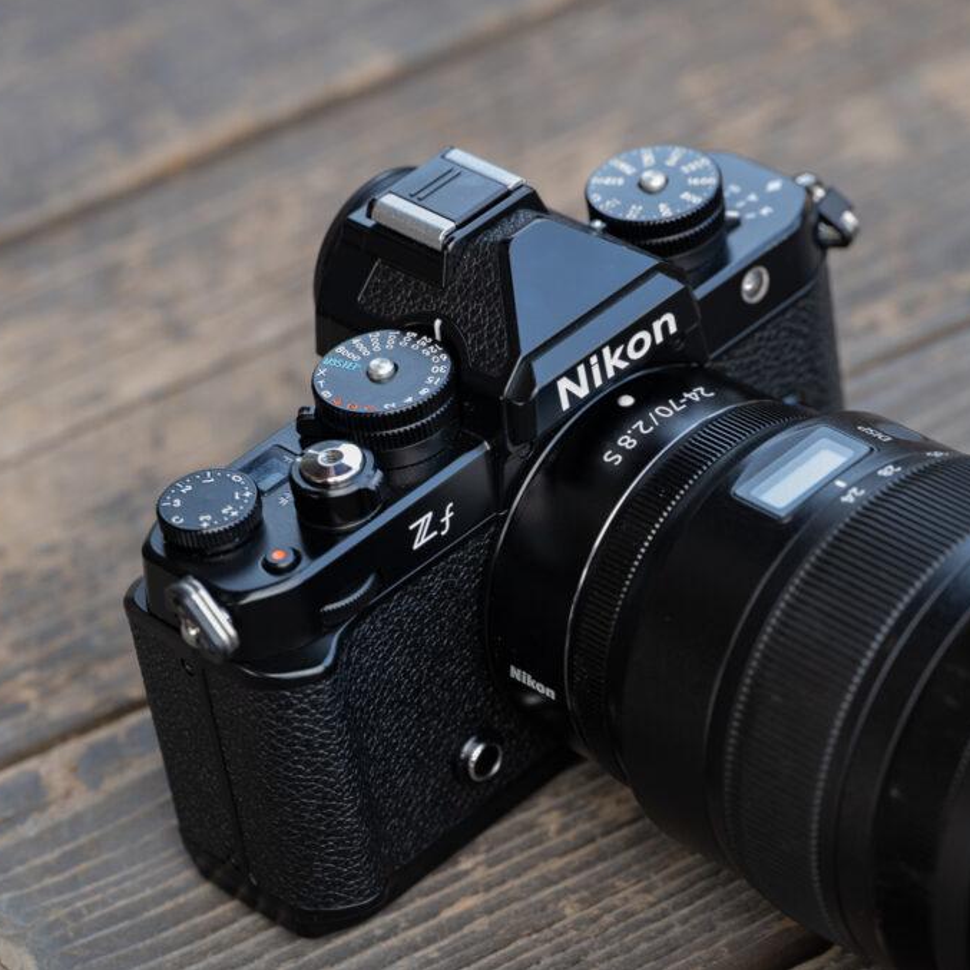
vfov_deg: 12.9
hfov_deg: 12.9
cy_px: 482
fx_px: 4280
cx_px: 599
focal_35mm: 135
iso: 800
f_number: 6.3
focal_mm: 105
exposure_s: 1/125
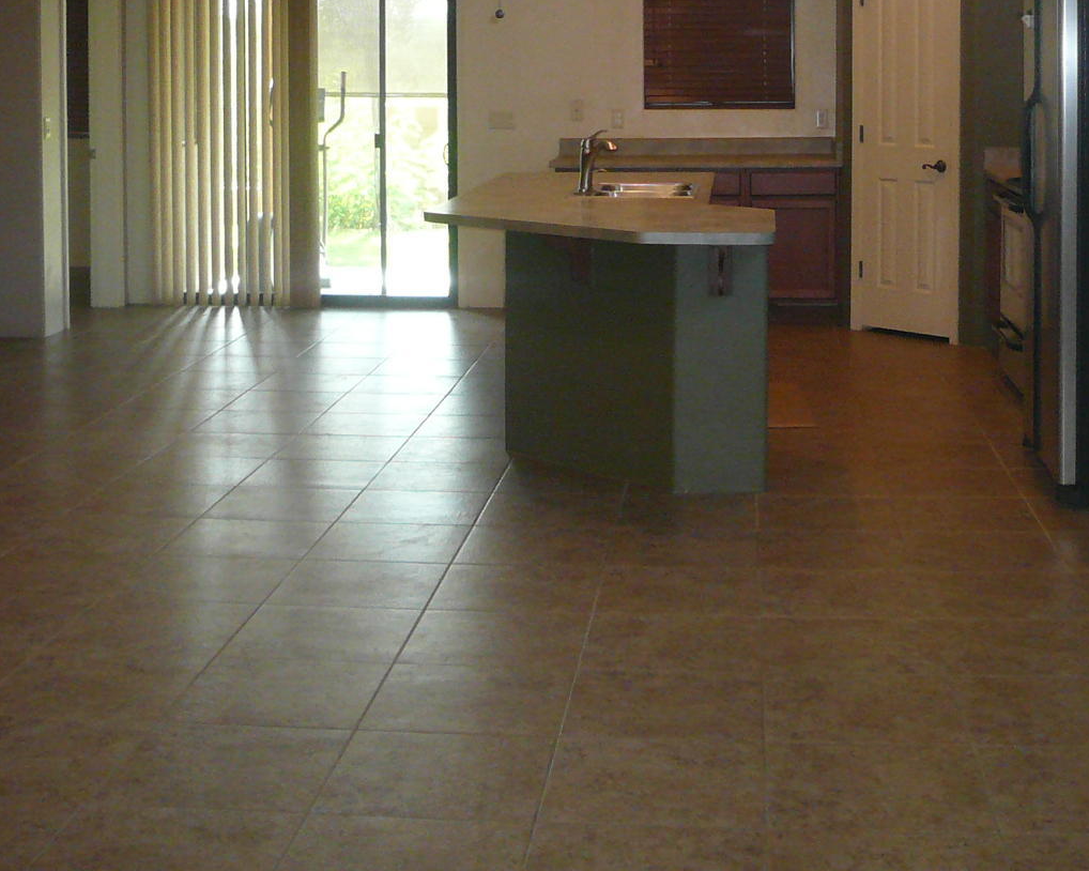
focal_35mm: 55
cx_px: 598
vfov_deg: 26.7
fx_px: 1772
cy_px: 101
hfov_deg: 34.1
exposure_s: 1/30
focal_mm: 4.6
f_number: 2.8
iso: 200
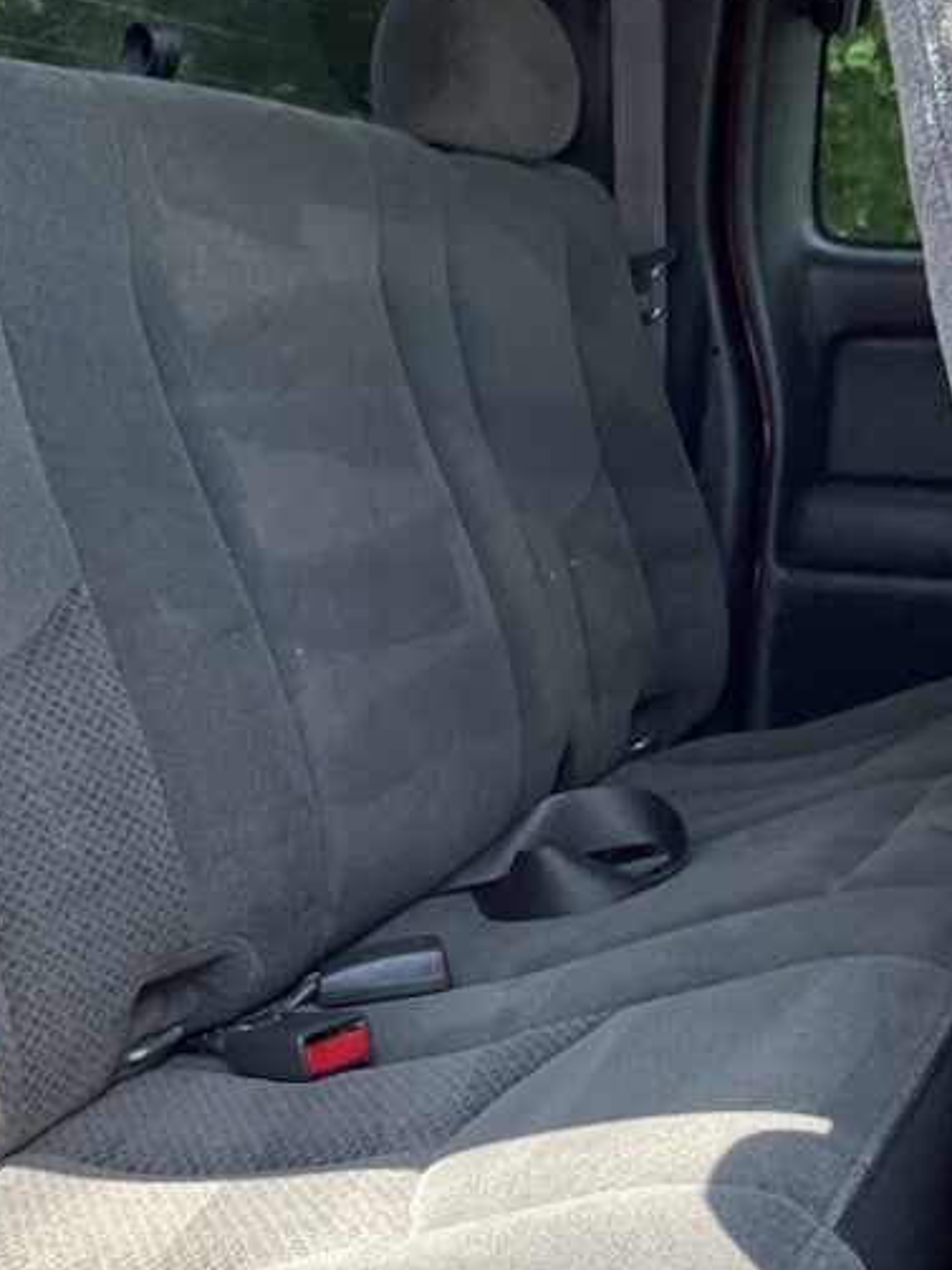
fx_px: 2164
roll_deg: -2.2
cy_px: 992
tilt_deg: -18.8
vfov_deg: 31.9
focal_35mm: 59
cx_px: 328
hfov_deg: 24.7
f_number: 1.8
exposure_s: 1/247
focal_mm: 3
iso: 16
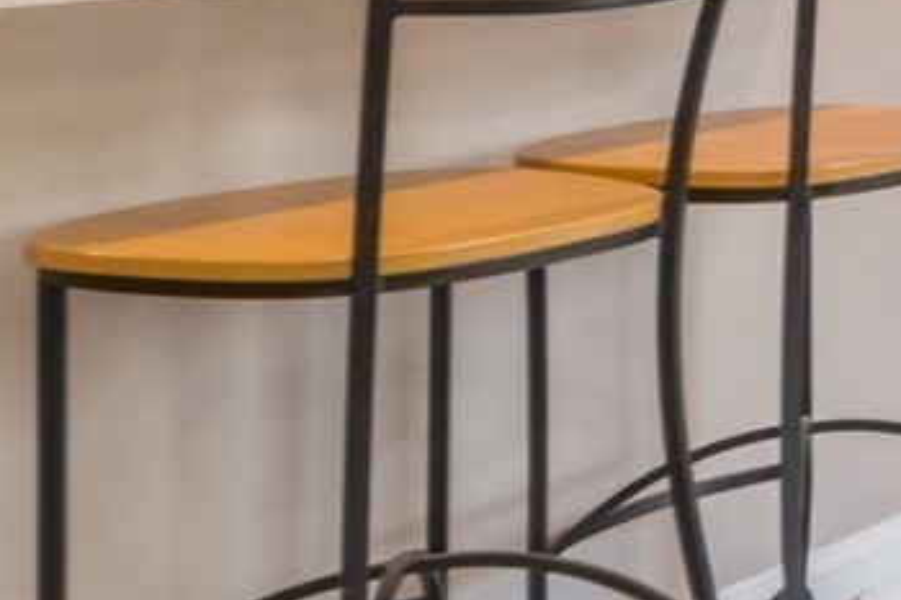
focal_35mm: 82
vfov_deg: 16.0
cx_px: 2363
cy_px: -130
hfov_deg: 13.6
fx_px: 2051
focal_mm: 14
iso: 100
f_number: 16
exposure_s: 1.3
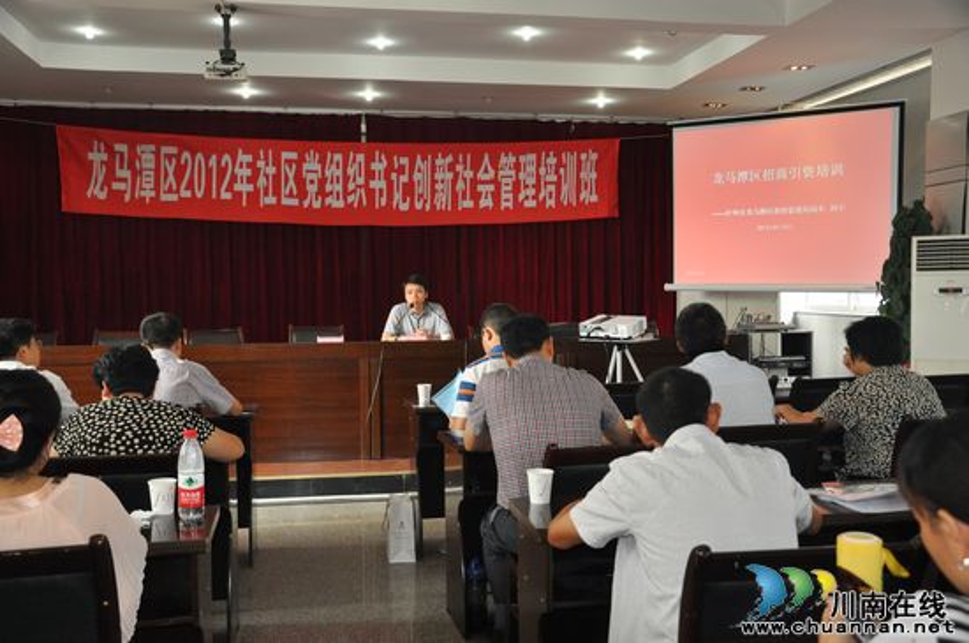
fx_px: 968
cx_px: 484
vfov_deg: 36.8
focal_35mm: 36
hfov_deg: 53.2
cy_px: 322
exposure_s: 1/125
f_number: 3.8
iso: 800
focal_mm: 24
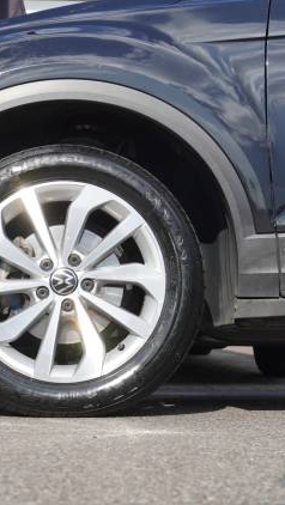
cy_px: 254
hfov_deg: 16.2
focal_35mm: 74
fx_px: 989
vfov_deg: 28.7
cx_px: 30
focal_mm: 31
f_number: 5.6
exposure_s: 1/200
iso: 100
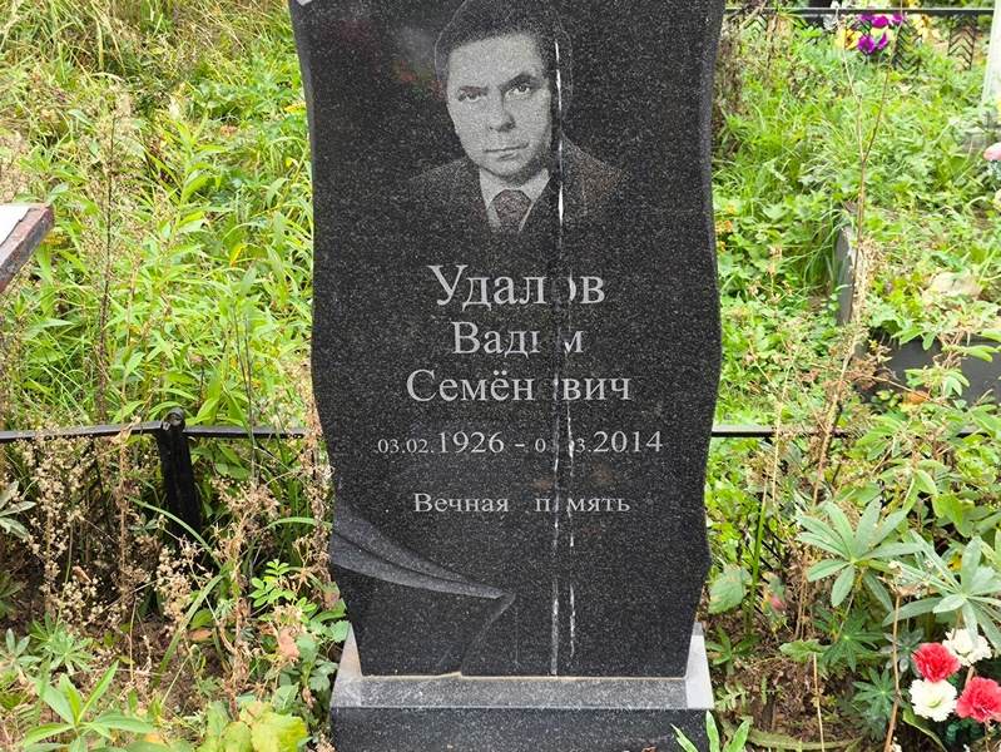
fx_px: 1447
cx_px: 500
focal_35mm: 50
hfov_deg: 38.2
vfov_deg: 29.1
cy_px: 376
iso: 64
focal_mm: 4.71
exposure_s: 1/120
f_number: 1.7
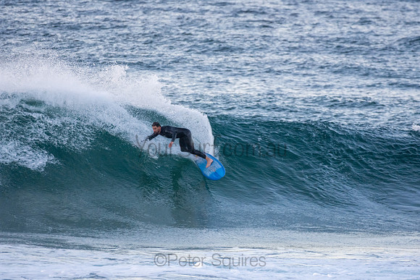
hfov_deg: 2.7
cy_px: 140
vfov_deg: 1.8
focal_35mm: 750
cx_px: 210
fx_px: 8752
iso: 1800
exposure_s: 1/1250
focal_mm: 500
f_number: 5.6
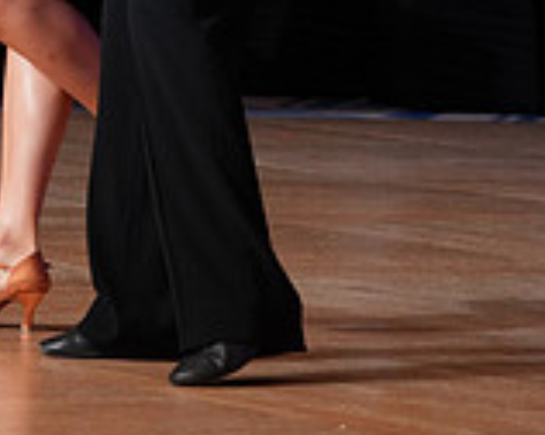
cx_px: 95
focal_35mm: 362
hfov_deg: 5.3
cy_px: -421
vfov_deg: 4.2
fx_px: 5832
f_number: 4
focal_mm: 105
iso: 2000
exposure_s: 1/200
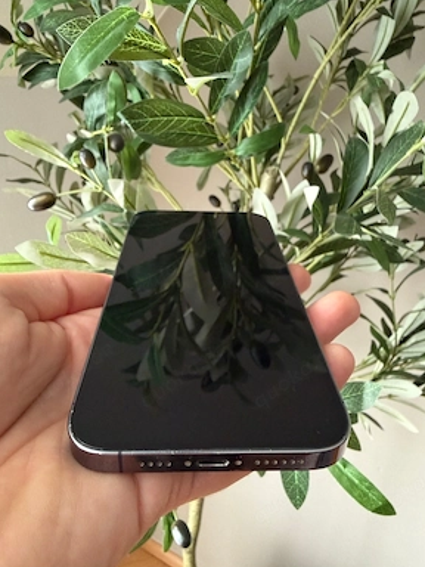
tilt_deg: -22.5
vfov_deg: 69.4
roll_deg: -4.3
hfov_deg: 54.9
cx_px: 215
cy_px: 276
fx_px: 409
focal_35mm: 25
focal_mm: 2.22
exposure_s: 1/60
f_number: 2.2
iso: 500
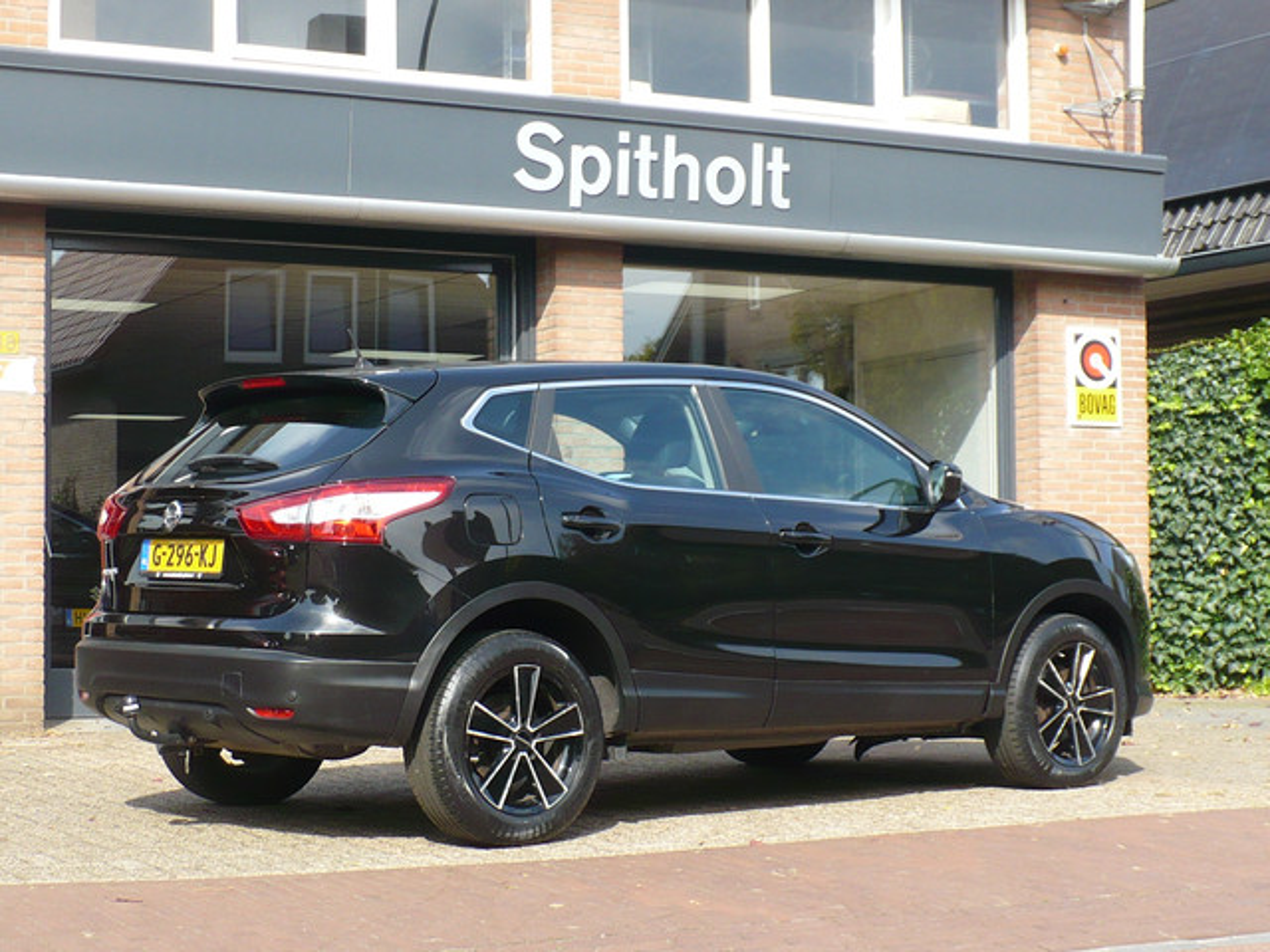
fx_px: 2605
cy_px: 476
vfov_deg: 20.7
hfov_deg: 27.4
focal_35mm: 71
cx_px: 635
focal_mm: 7.9
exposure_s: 1/400
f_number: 3
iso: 100
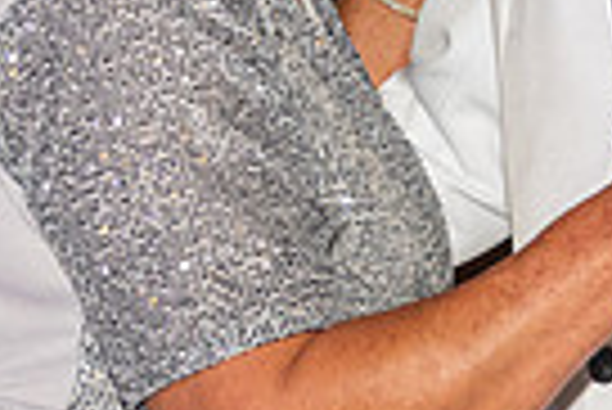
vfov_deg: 4.9
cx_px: 576
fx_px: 4799
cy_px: -164
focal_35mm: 282
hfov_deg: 7.3
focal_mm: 66
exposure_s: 1/160
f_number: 6
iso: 2000
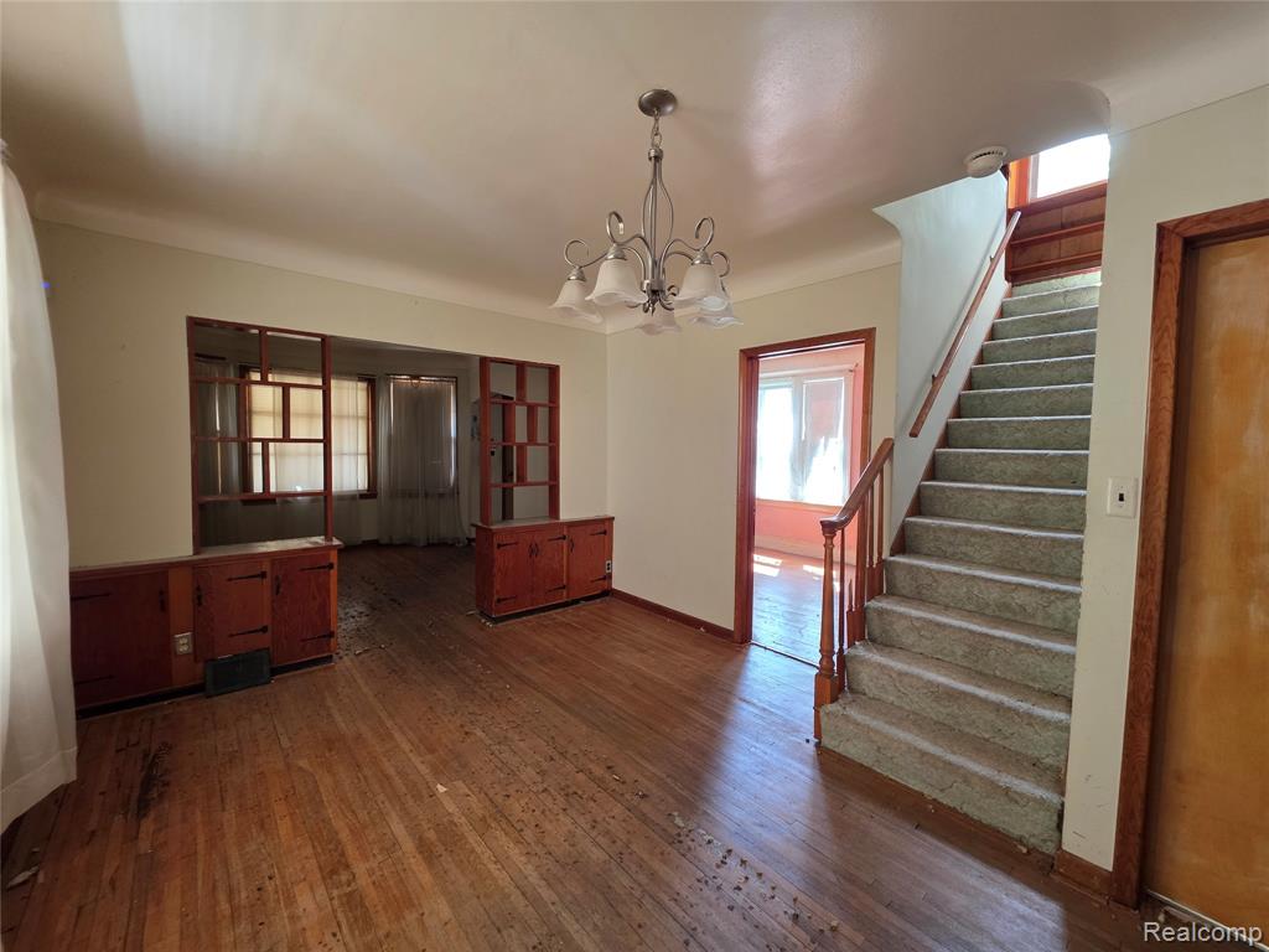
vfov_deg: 89.9
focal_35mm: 13
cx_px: 634
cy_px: 476
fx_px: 477
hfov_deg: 106.2
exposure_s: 1/60
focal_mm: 2.2
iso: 160
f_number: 1.9
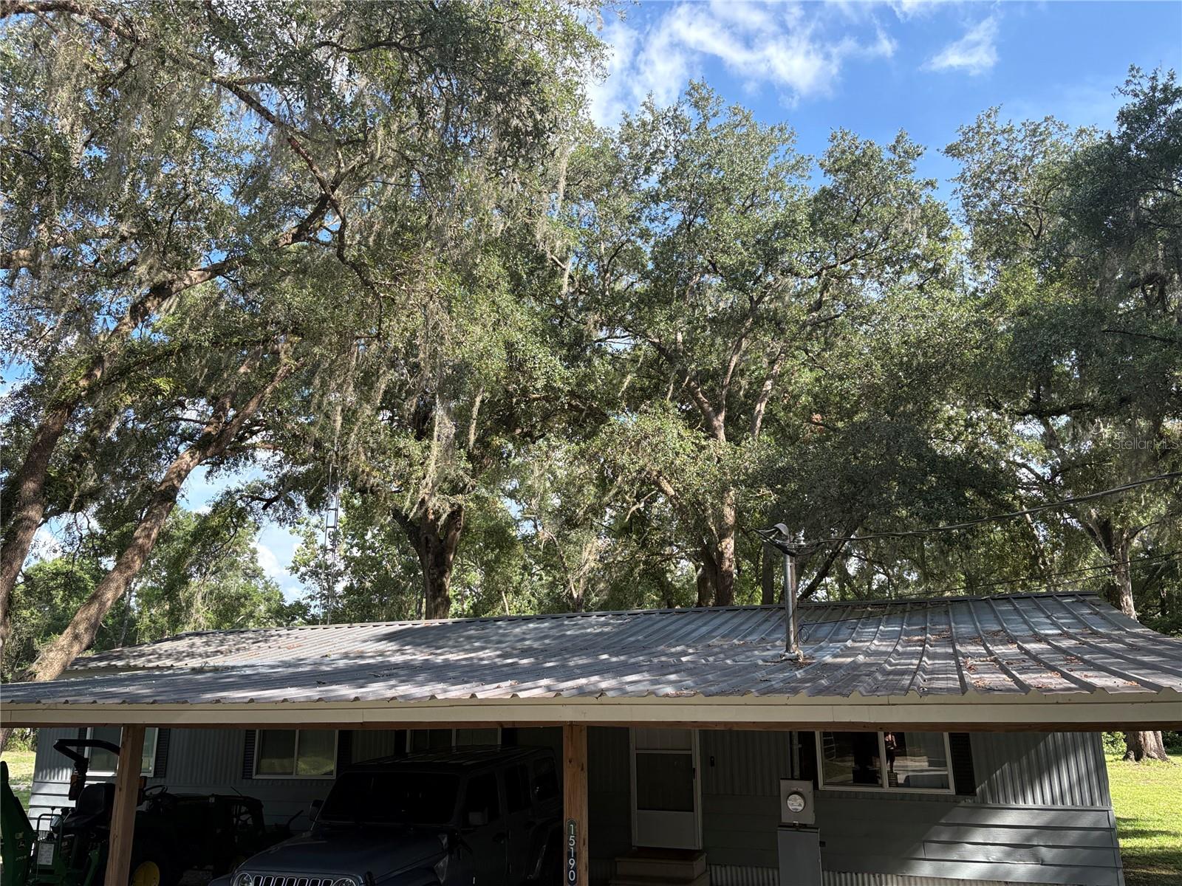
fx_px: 888
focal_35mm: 26
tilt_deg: +15.2
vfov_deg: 53.1
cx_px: 591
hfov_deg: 67.3
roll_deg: +1.8
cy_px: 443
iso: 64
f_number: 1.6
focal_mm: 5.96
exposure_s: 1/1099
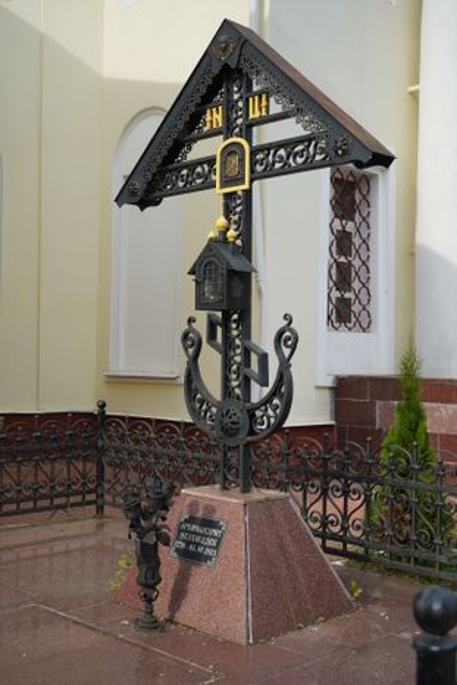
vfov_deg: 45.4
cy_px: 342
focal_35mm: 43
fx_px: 818
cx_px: 228
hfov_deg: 31.2
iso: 100
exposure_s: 1/250
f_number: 5.6
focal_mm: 43
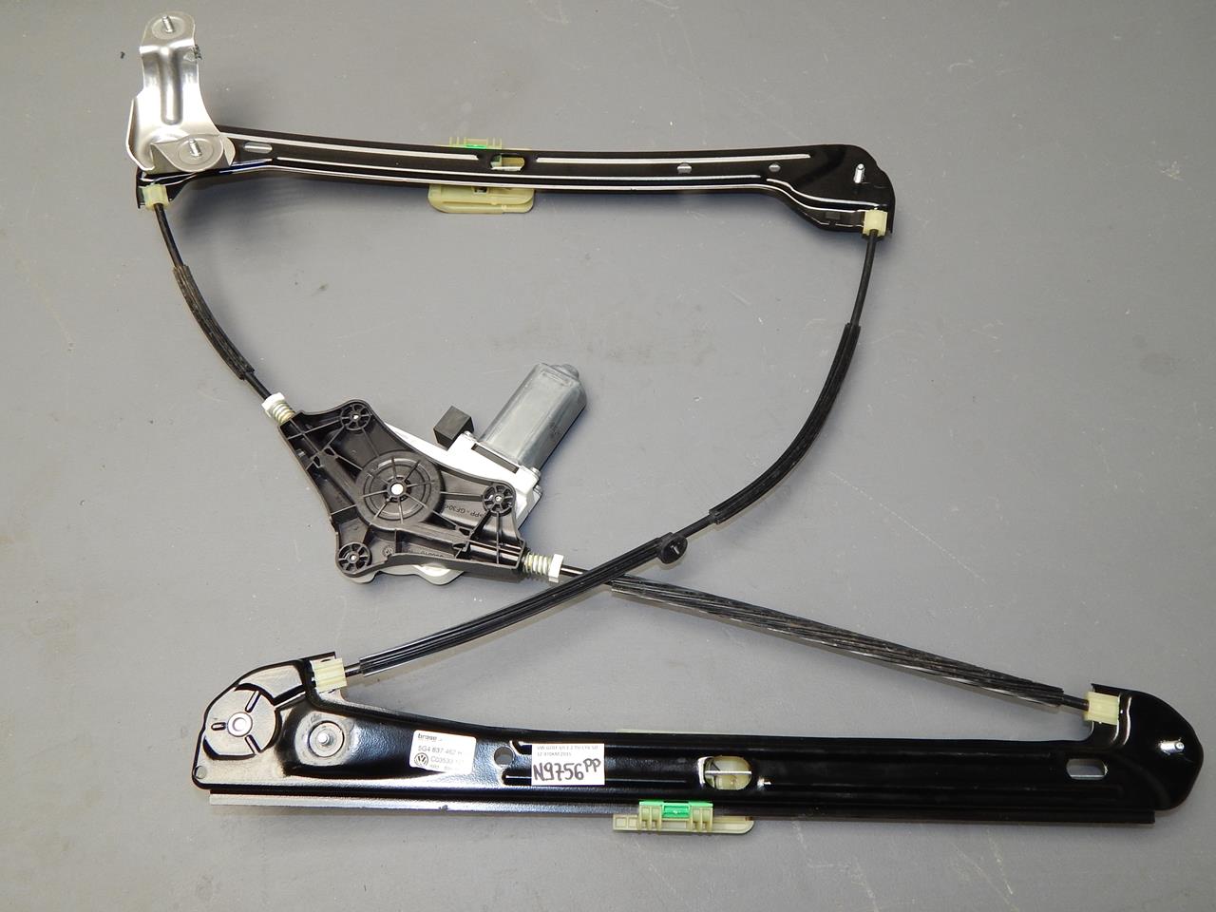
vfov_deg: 49.7
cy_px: 456
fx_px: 984
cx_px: 608
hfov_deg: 63.4
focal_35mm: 28
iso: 200
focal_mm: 5.1
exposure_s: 1/30
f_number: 3.2
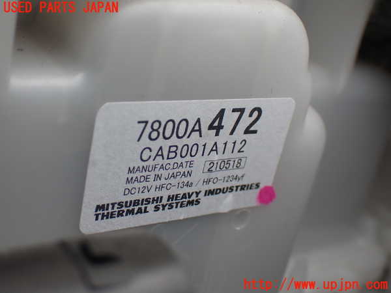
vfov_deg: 27.0
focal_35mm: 54
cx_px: 196
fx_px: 610
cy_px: 146
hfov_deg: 35.5
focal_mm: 9.65
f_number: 3.3
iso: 125
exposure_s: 1/200
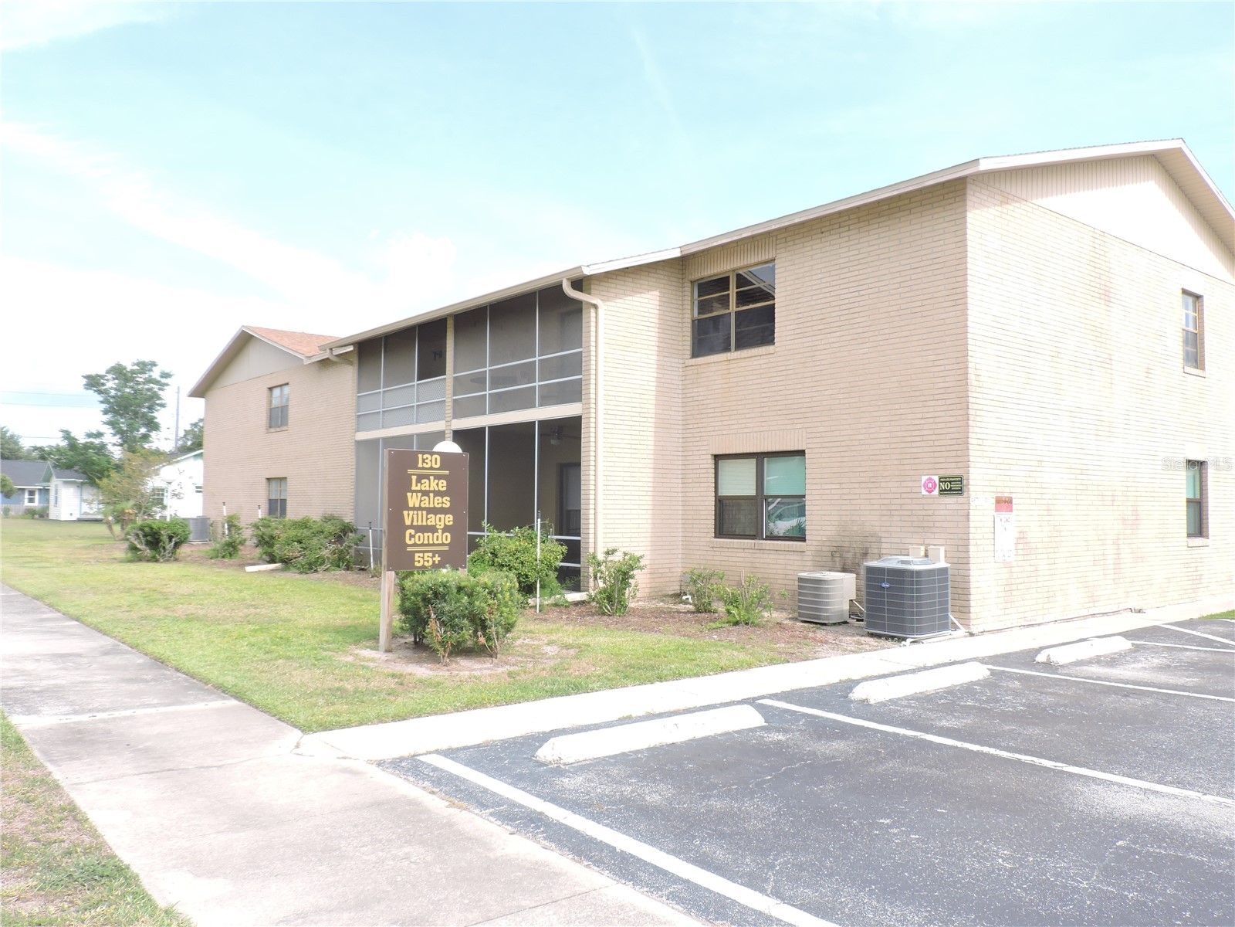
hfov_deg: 63.4
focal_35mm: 28
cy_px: 464
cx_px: 618
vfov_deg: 49.7
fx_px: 999
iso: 125
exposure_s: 1/640
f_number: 3.1
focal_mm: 5
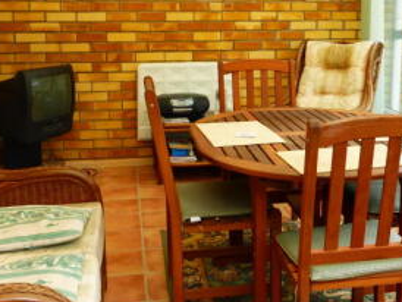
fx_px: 593
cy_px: 97
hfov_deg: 37.1
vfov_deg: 28.4
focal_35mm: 51
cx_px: 263
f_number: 3.3
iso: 200
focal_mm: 4.3
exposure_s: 1/60
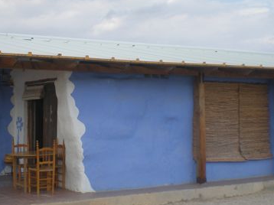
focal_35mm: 68
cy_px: 93
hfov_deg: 28.5
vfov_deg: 21.6
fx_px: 538
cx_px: 108
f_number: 4.6
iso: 64
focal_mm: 6.3
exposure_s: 1/320
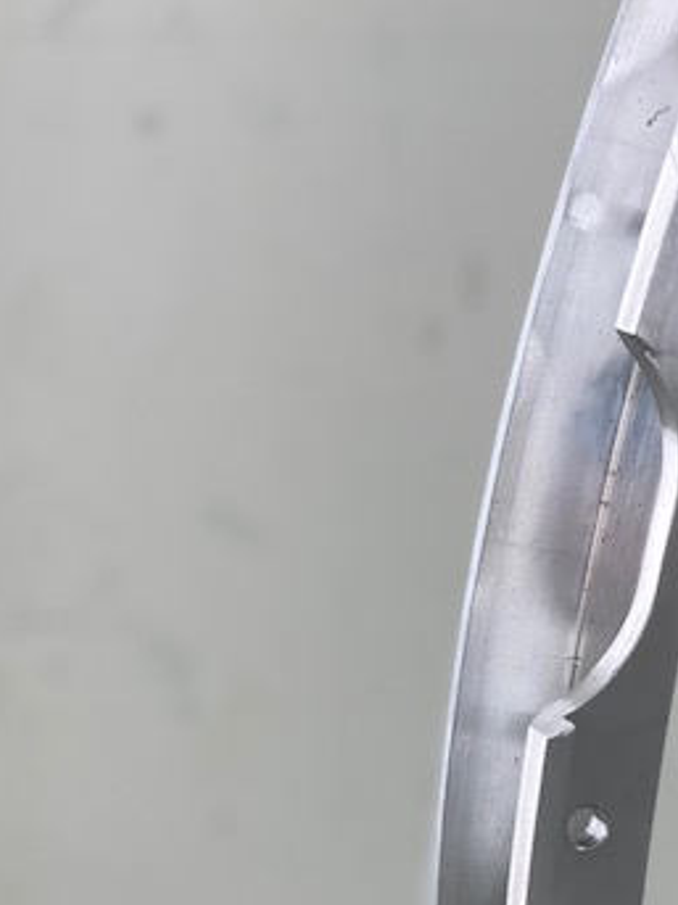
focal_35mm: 97
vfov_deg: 19.9
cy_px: 778
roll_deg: -1.9
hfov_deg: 15.1
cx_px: 533
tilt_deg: -19.9
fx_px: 2535
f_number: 2
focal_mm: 6
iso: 25
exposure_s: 1/126
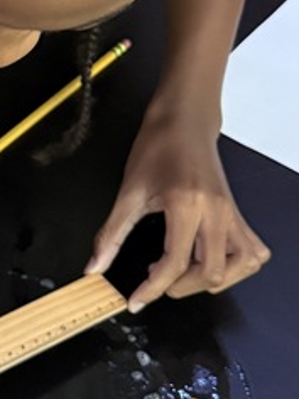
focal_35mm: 104
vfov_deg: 18.6
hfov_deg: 13.2
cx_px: -189
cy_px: 51
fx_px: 1198
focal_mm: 6.76
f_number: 1.78
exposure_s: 1/44
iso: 800
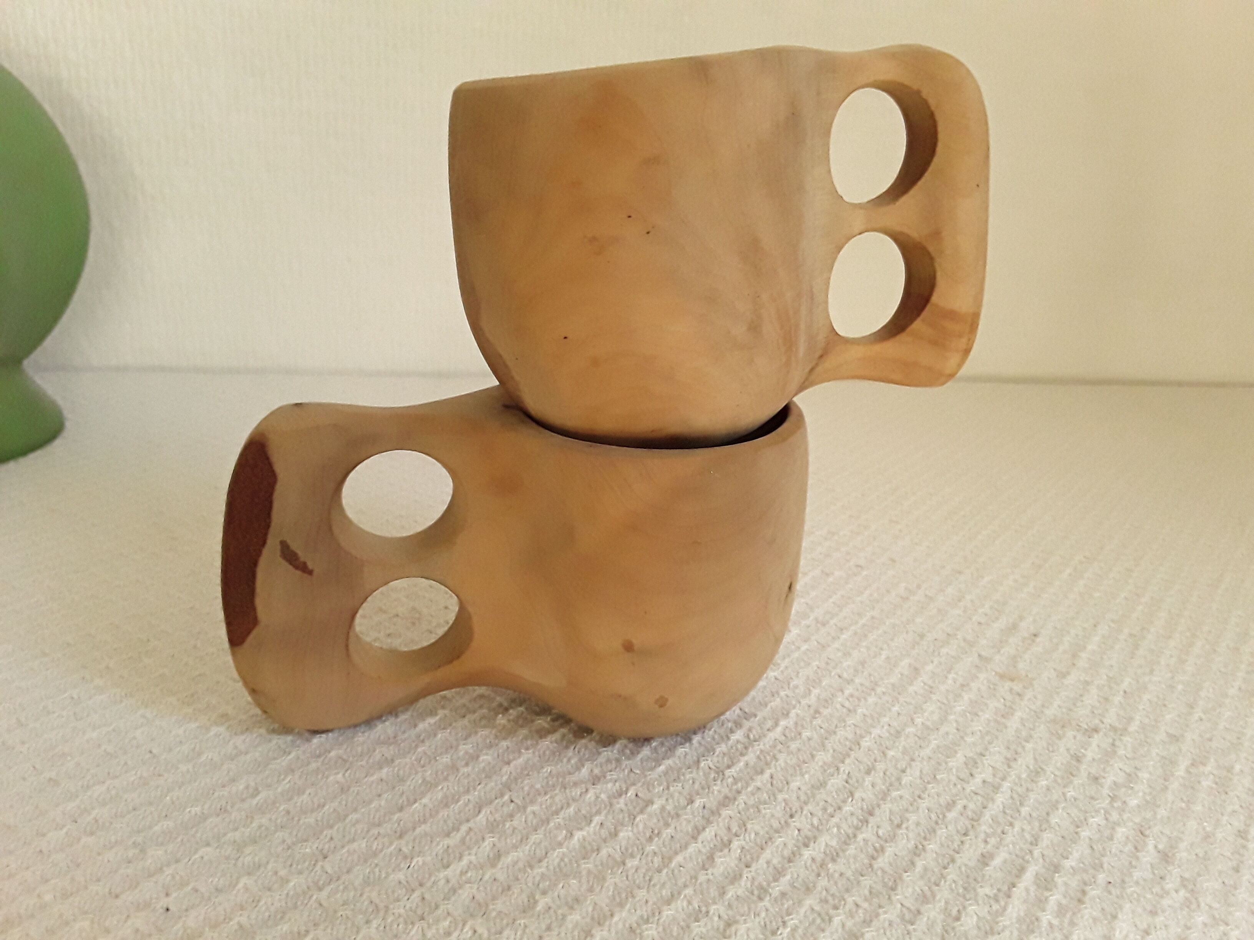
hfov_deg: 65.3
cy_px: 470
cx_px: 627
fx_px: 978
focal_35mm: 27
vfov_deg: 51.4
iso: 400
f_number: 1.9
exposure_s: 1/382
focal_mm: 2.91
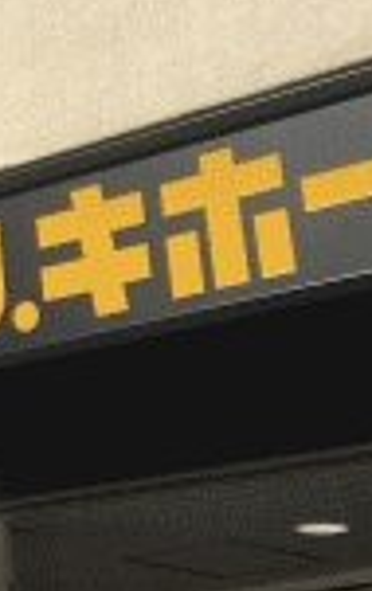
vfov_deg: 15.5
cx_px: -591
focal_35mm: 130
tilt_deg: +26.5
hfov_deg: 8.9
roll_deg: -2.2
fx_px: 2099
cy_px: -90
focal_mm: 4.15
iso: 25
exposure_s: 1/3344
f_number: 2.2
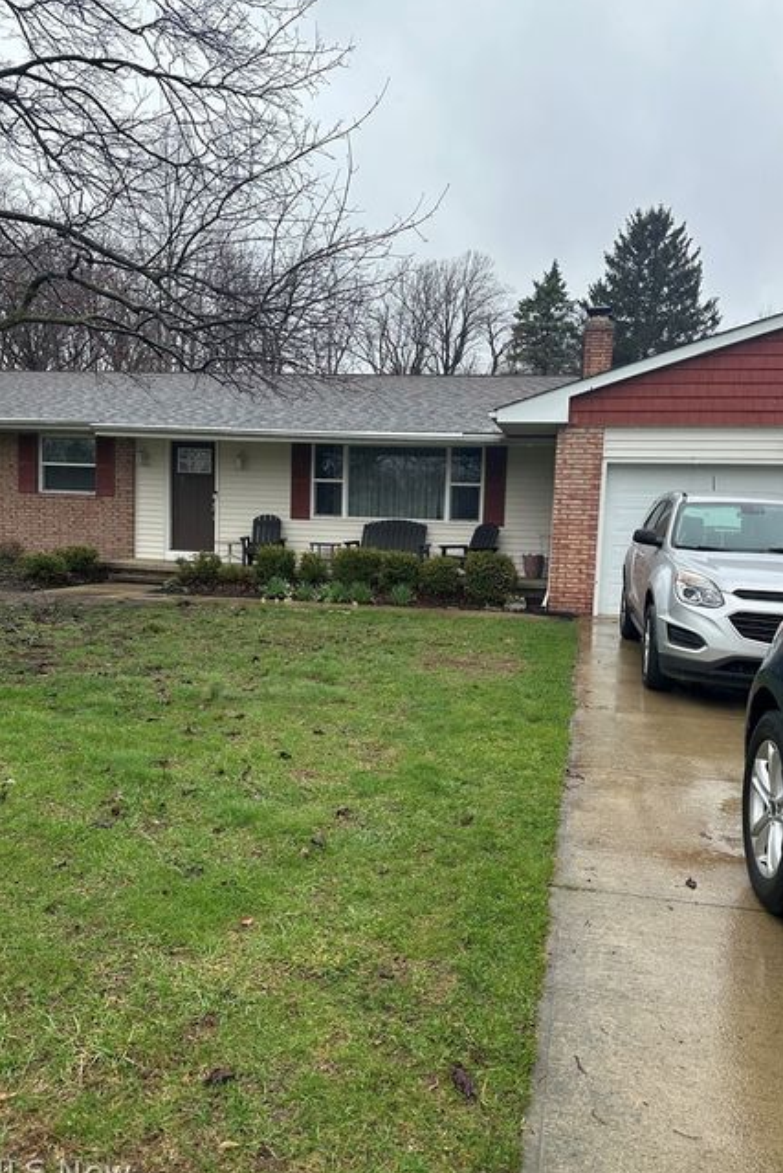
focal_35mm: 26
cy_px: 589
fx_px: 848
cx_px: 425
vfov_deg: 69.4
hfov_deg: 49.5
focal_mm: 6.86
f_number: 1.78
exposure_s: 1/903
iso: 80
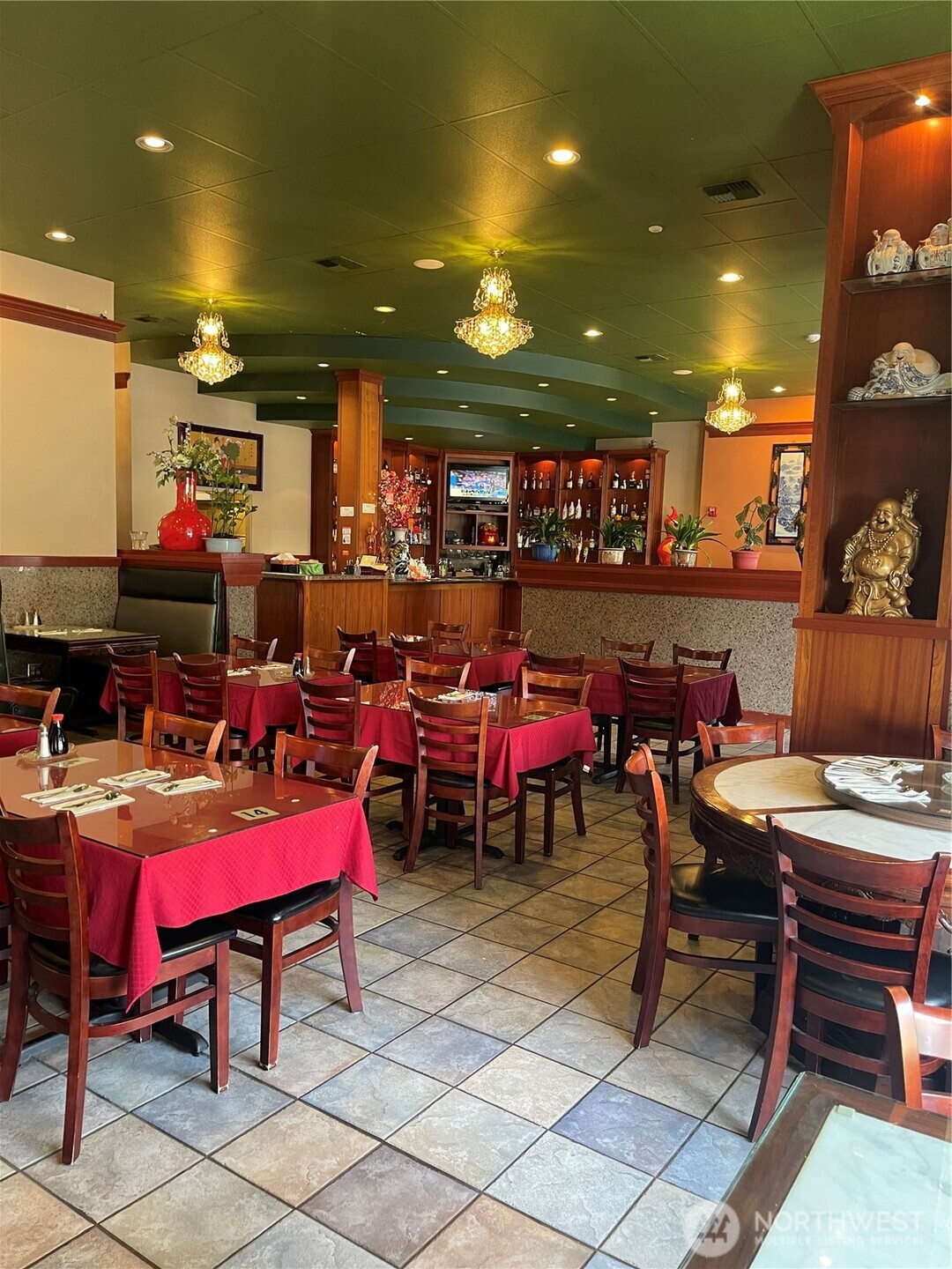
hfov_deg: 54.9
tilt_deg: -6.3
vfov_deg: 69.4
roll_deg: -2.5
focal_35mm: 25
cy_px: 634
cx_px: 476
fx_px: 917
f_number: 1.6
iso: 320
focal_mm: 5.1
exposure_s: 1/60
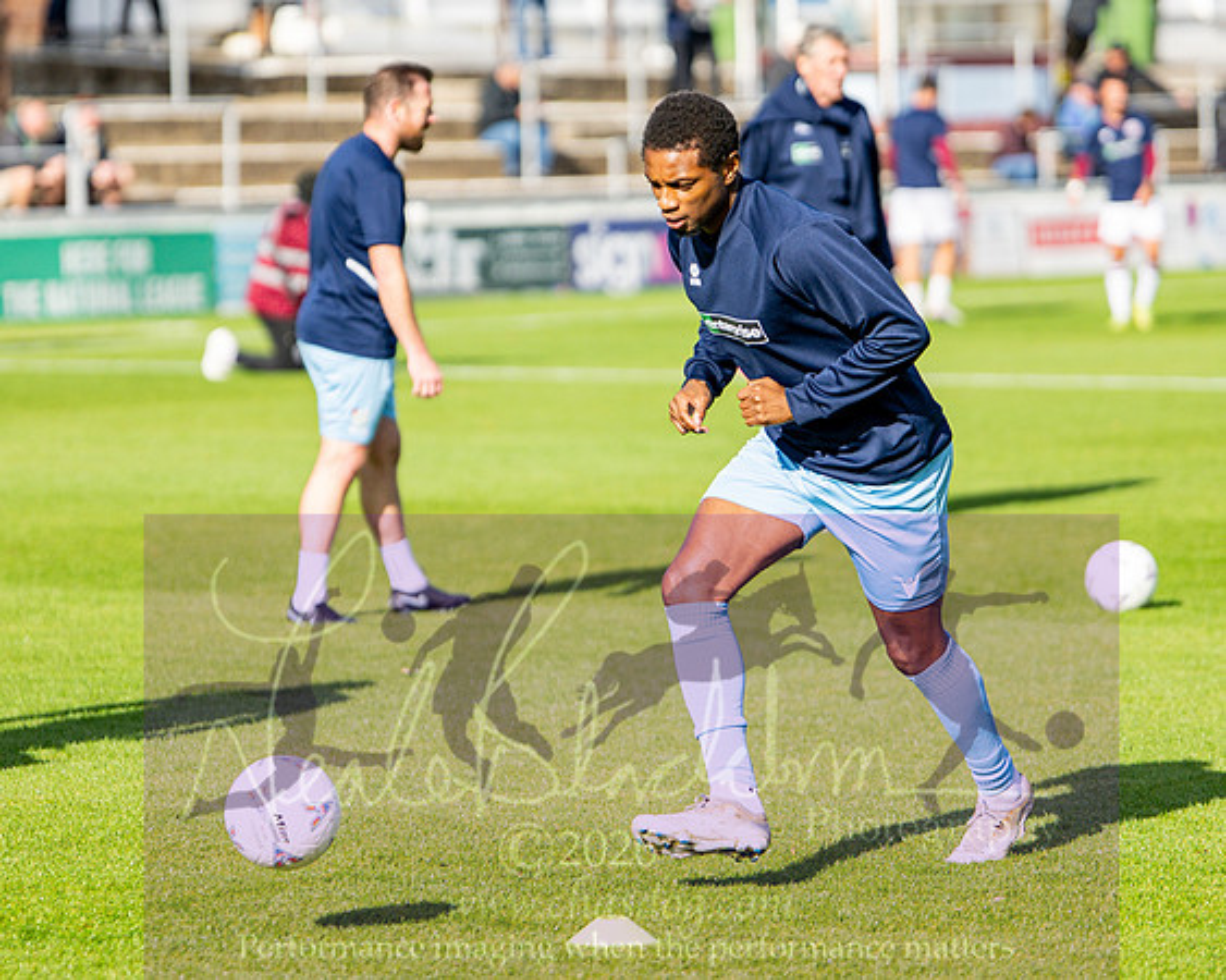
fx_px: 7404
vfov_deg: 7.6
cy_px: 382
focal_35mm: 204
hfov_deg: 9.5
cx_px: 619
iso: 100
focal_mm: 85
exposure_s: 1/5000
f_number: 1.4
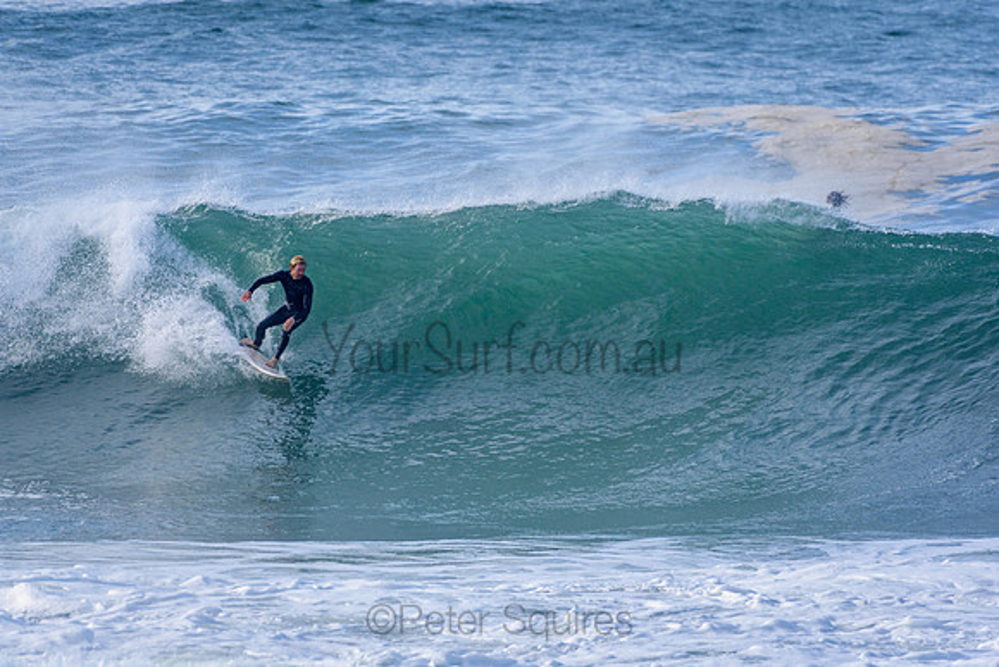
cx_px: 500
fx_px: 20816
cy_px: 334
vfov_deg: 1.8
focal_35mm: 750
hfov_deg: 2.7
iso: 500
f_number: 5.6
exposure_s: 1/2000
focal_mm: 500
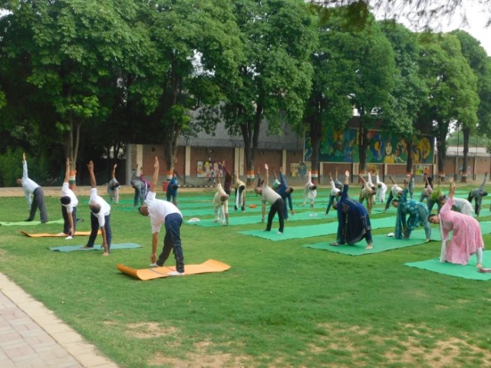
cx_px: 246
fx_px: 511
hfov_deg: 51.4
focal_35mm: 36
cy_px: 184
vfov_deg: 39.7
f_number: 3.5
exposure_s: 1/500
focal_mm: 6.3
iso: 125
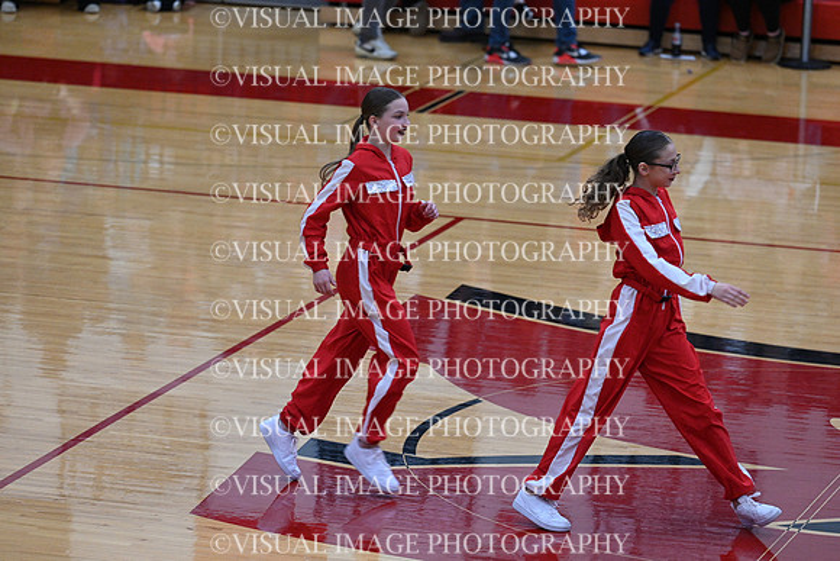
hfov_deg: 10.8
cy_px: 280
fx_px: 4434
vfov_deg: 7.2
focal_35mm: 190
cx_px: 420
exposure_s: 1/400
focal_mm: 190
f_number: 4
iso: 4000
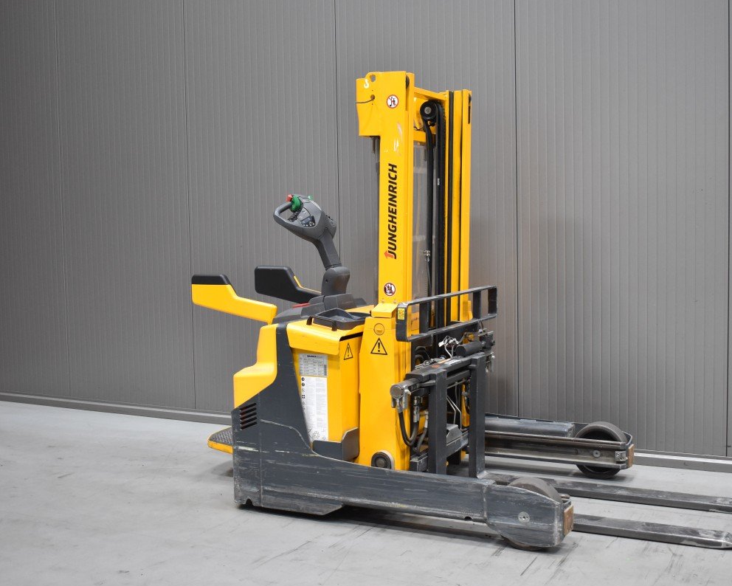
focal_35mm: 43
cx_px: 419
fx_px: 922
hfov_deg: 43.2
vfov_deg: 35.2
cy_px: 294
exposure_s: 1/50
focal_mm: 25
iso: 1250
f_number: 4.5
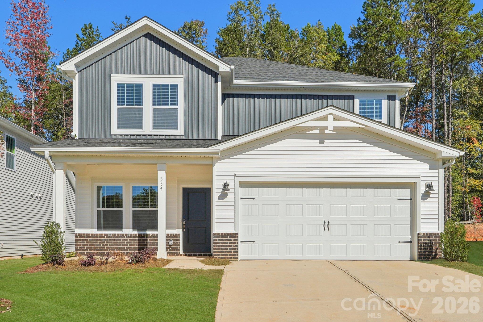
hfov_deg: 61.9
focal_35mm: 30
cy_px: 161
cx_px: 242
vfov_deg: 43.6
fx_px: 402
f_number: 8
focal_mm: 20
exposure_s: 1/350
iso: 100
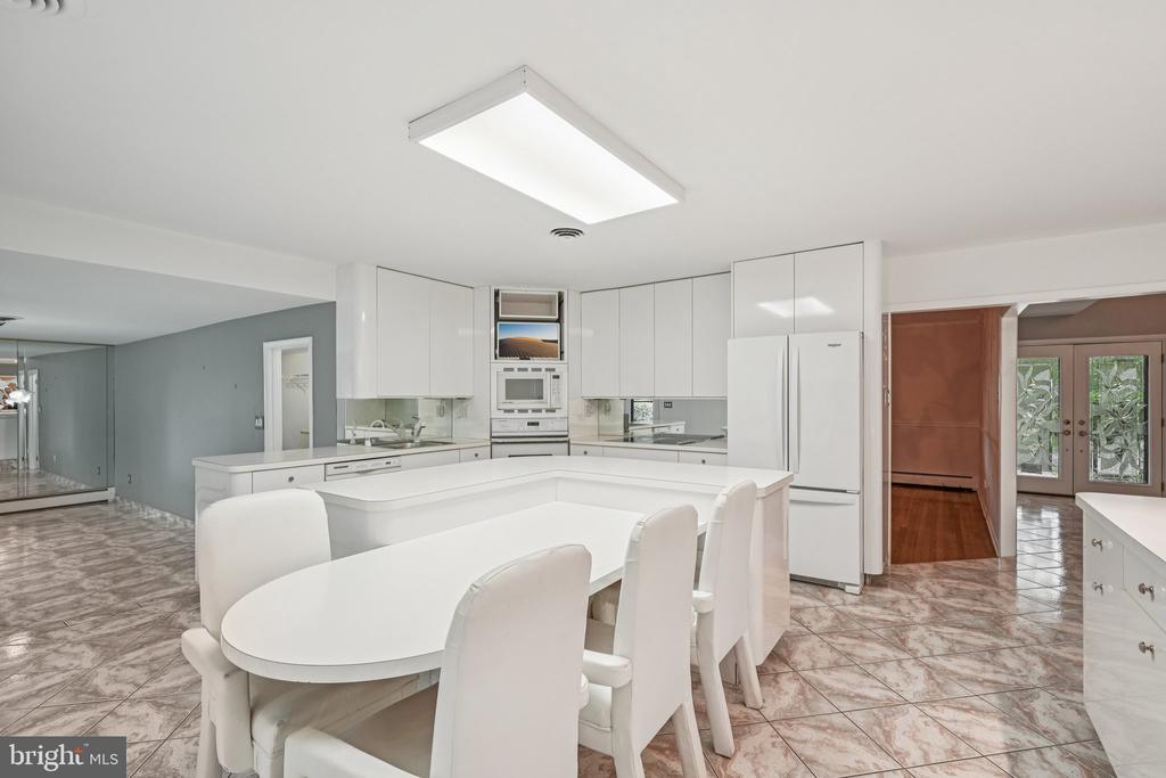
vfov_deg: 77.3
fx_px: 486
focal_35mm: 15
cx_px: 583
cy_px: 389
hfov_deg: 100.4
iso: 400
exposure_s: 1/30
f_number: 8
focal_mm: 15
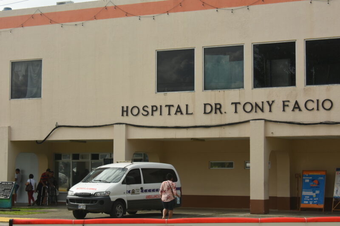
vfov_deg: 17.5
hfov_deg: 26.0
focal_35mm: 78
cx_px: 170
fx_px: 736
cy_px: 113
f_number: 9
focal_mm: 52
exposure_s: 1/320
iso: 200
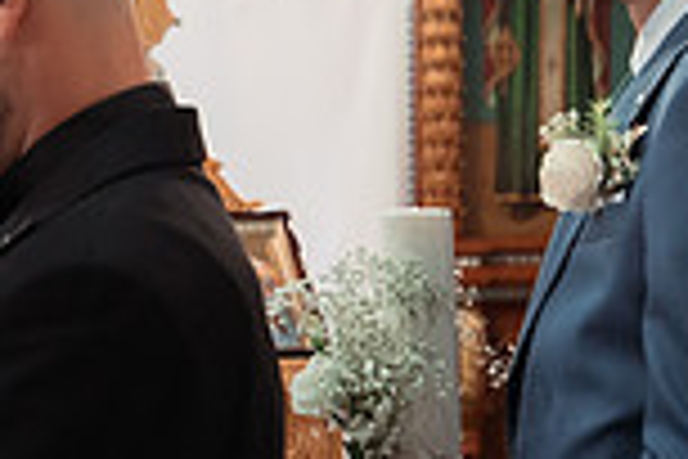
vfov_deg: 10.3
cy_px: 236
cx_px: -67
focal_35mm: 133
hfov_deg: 15.0
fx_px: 2542
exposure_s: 1/200
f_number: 3.2
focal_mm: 30
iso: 1600
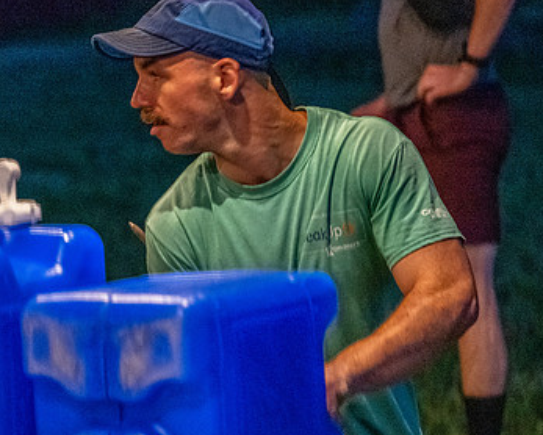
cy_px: 285
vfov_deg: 11.4
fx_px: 2171
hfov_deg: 14.3
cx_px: 243
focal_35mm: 135
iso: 20000
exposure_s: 1/60
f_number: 2.8
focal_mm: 70
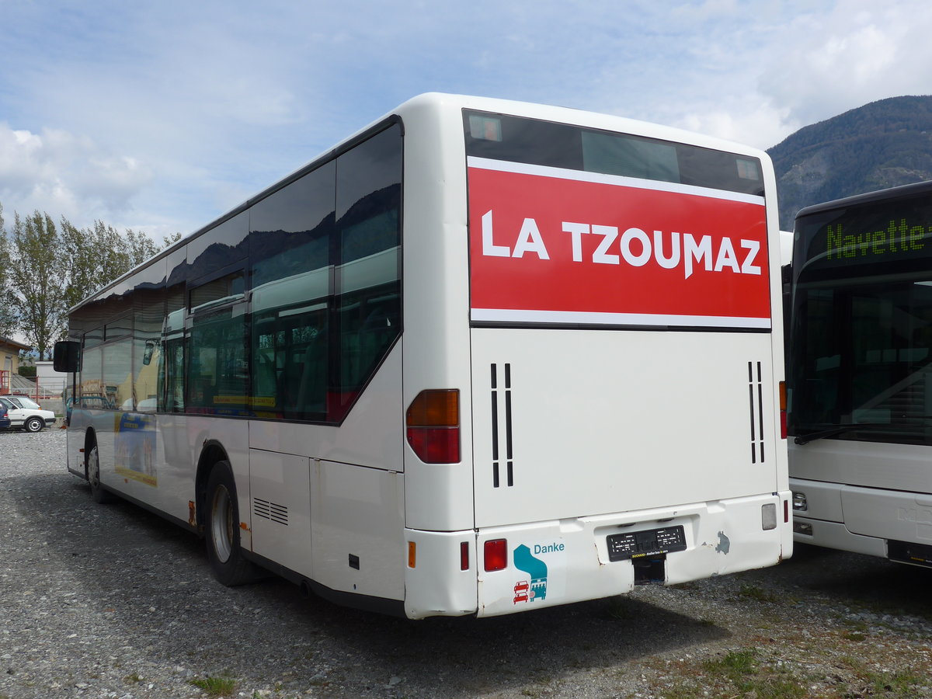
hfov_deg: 54.0
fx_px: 915
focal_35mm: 34
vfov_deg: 41.8
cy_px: 350
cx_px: 466
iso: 80
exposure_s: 1/1600
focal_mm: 7
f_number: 3.2
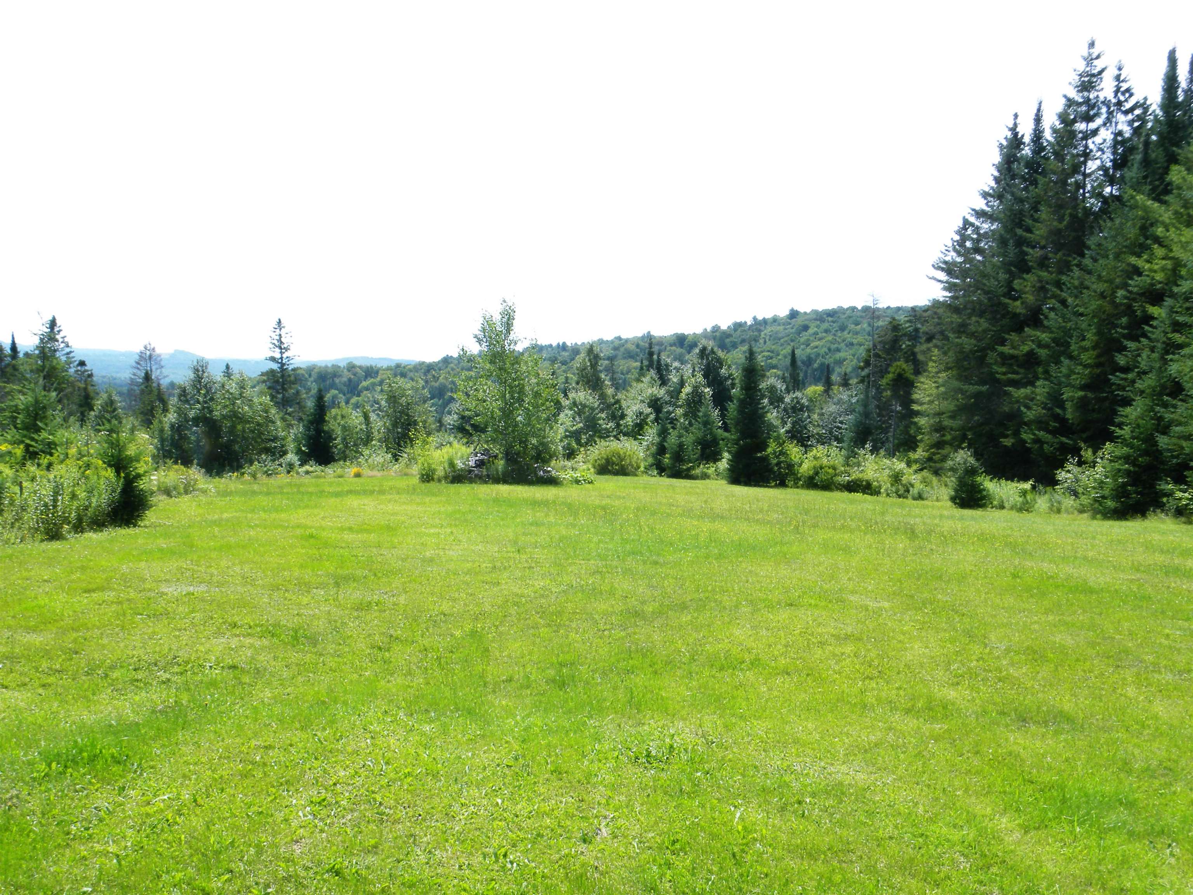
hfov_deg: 45.8
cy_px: 448
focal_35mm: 41
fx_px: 1413
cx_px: 596
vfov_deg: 35.1
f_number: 8
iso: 64
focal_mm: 7.3
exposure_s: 1/80
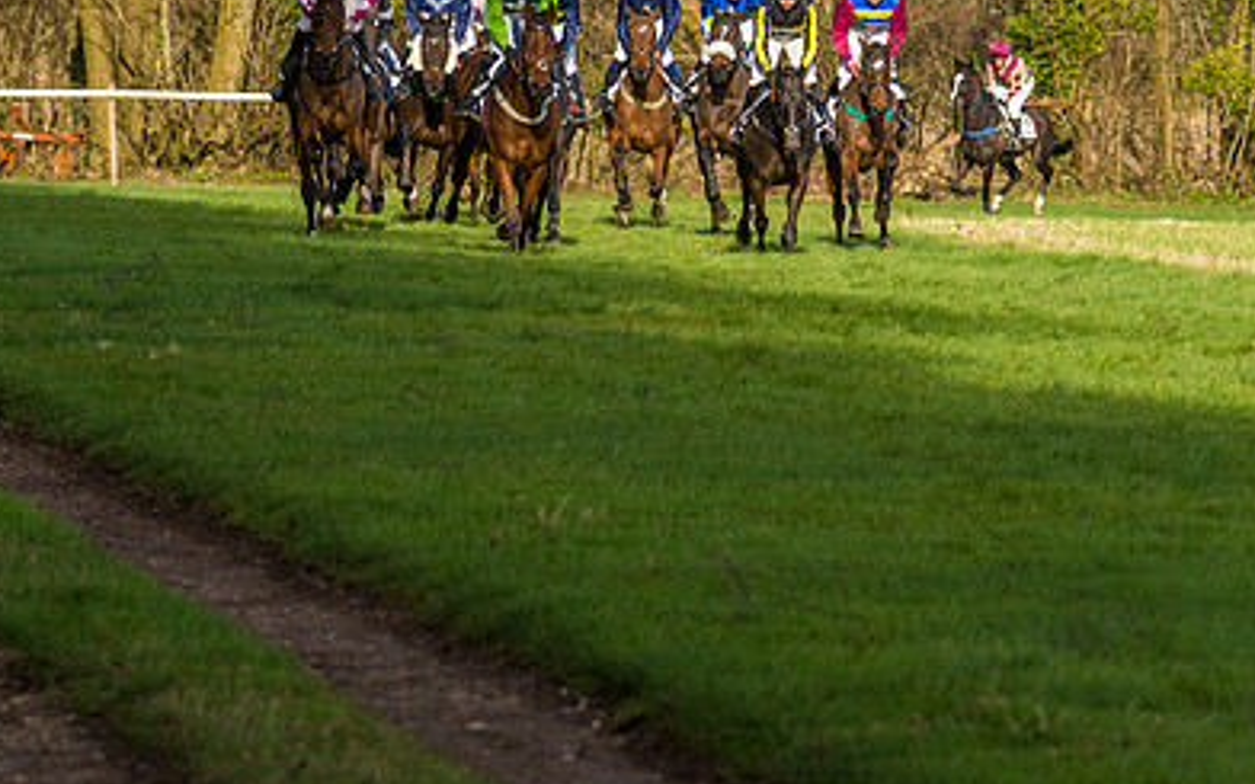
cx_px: 580
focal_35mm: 457
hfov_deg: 4.6
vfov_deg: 2.9
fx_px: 15631
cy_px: 94
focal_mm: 162
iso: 200
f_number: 4
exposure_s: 1/1250
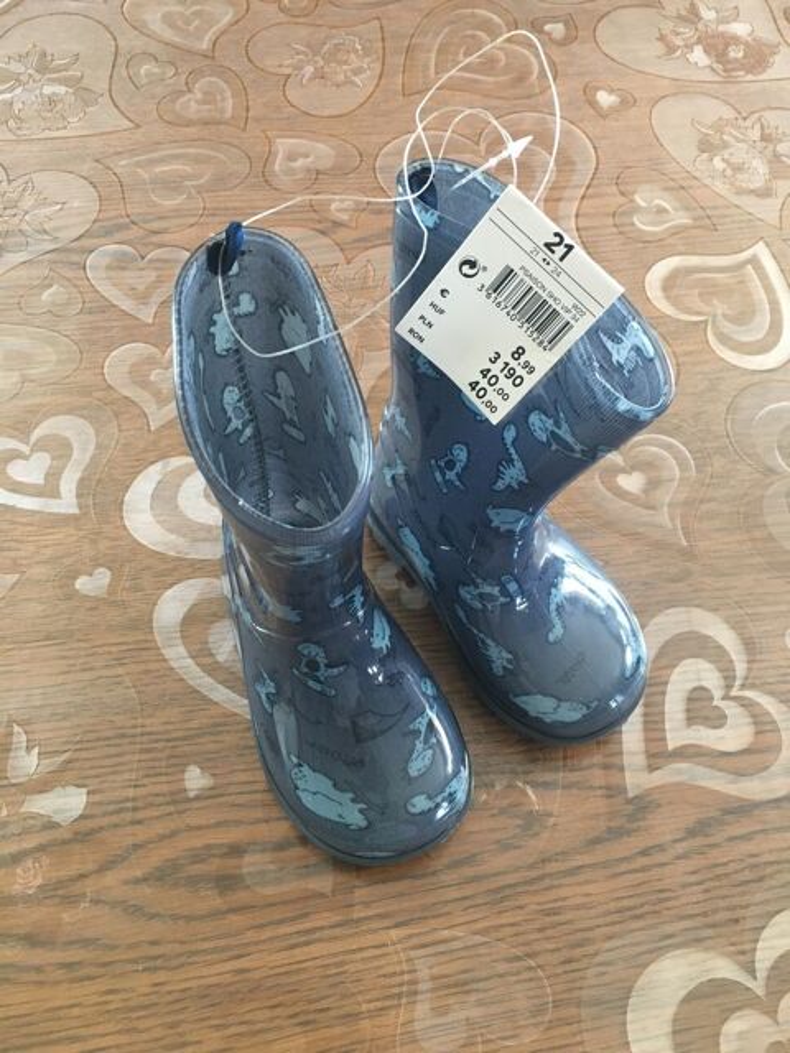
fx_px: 882
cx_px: 395
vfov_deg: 61.7
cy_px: 526
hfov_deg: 48.2
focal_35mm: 29
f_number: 2.2
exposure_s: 1/33
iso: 160
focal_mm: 4.15
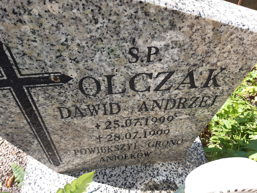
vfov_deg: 53.1
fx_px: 193
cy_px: 96
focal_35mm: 26
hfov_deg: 67.3
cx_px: 128
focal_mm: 3.92
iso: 40
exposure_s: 1/583
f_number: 1.7
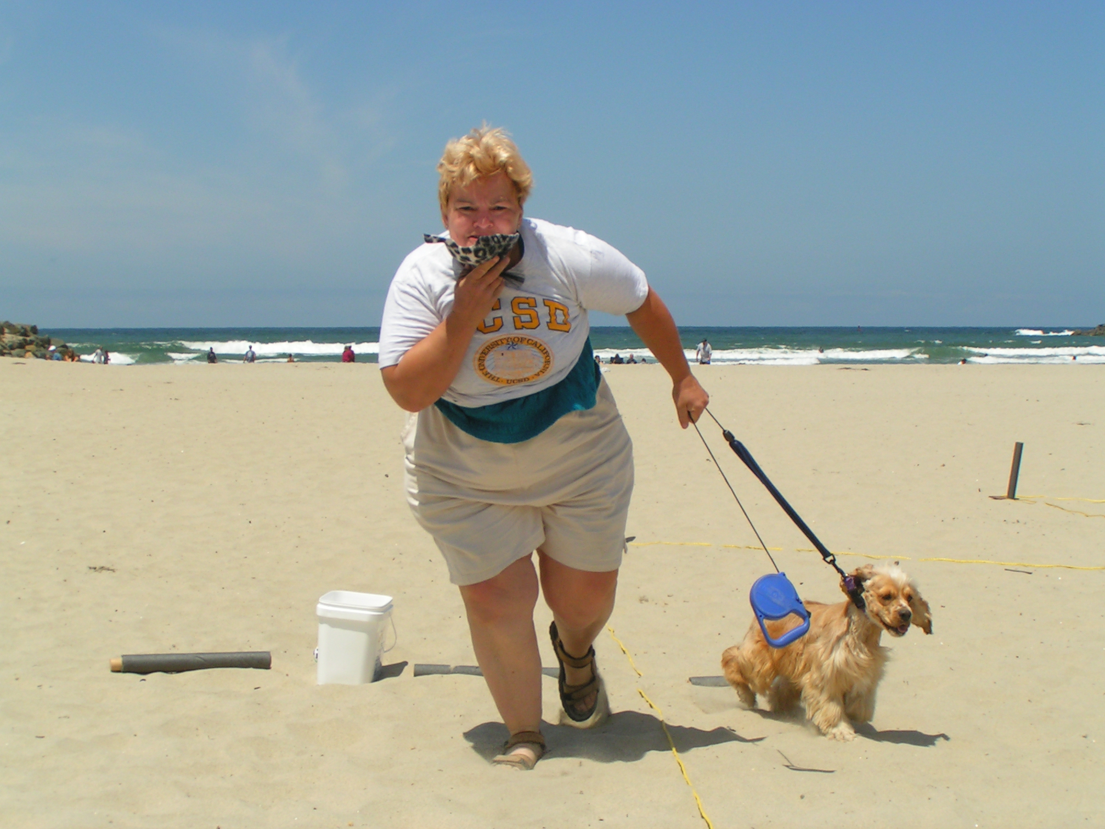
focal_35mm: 61
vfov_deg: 24.0
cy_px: 409
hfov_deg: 31.7
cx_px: 549
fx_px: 1947
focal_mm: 9.2
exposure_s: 1/640
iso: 50
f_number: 6.3
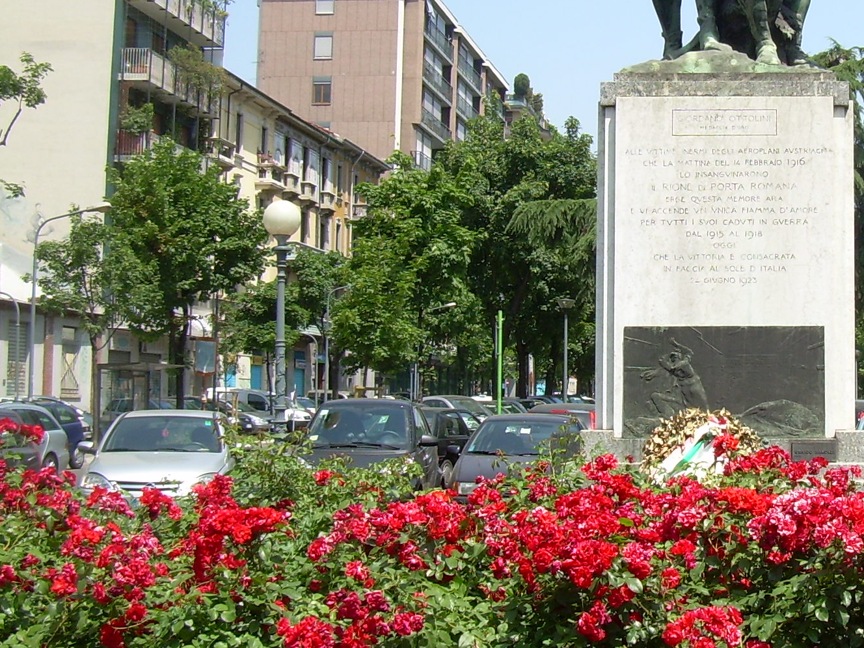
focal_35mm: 65
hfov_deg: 28.9
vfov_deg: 22.5
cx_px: 730
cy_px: 222
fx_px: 1622
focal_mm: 6.3
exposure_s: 1/273
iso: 50
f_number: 4.6
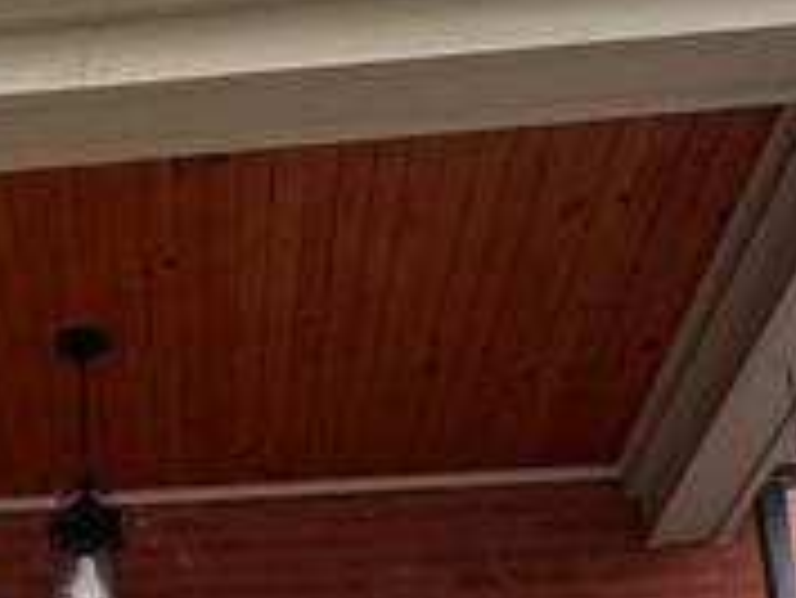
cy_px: 778
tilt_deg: +17.0
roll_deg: +0.0
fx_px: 1864
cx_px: -58
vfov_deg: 17.1
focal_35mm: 81
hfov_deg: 22.8
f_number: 2.2
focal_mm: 2.22
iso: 64
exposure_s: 1/192
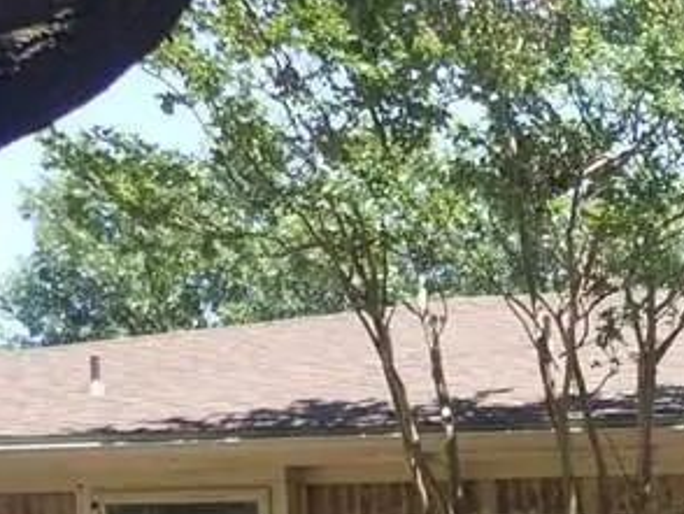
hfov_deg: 19.8
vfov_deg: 15.4
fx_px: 1720
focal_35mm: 87
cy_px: 812
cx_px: 998
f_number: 2.8
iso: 100
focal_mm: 4.5
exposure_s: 1/320
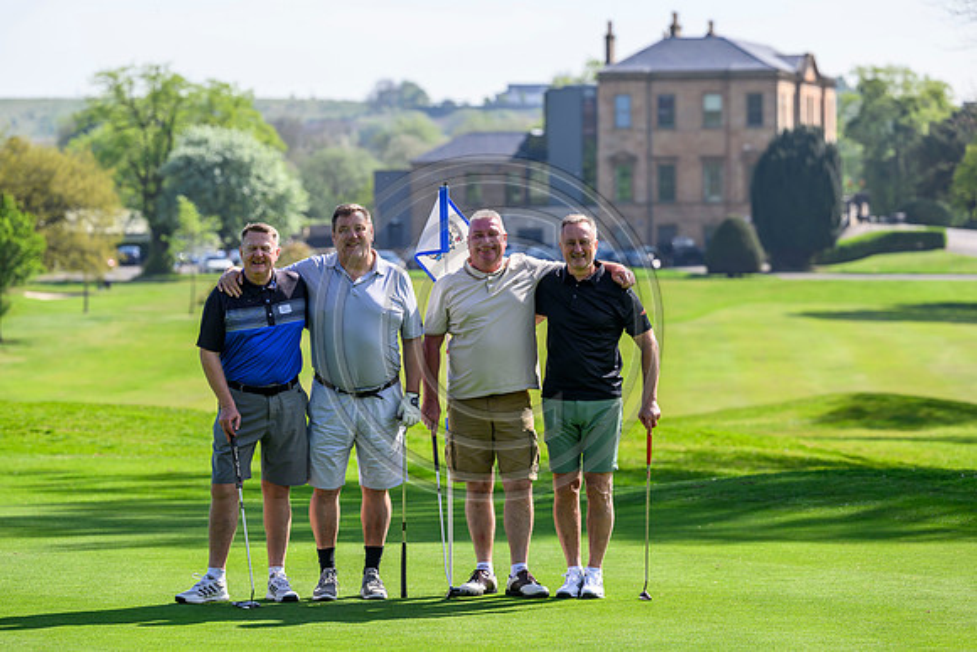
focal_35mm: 150
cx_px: 488
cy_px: 326
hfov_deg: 13.7
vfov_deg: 9.2
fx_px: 4072
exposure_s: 1/1600
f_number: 5
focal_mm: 150
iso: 500
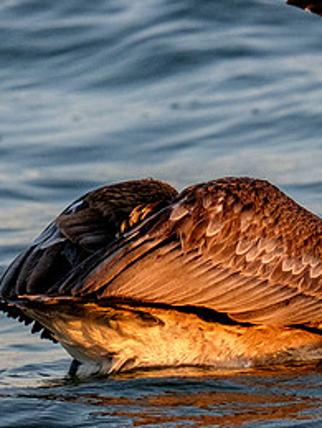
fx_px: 13708
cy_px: 253
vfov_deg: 1.8
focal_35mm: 1108
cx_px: 313
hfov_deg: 1.3
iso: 800
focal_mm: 200
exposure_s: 1/1000
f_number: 5.6
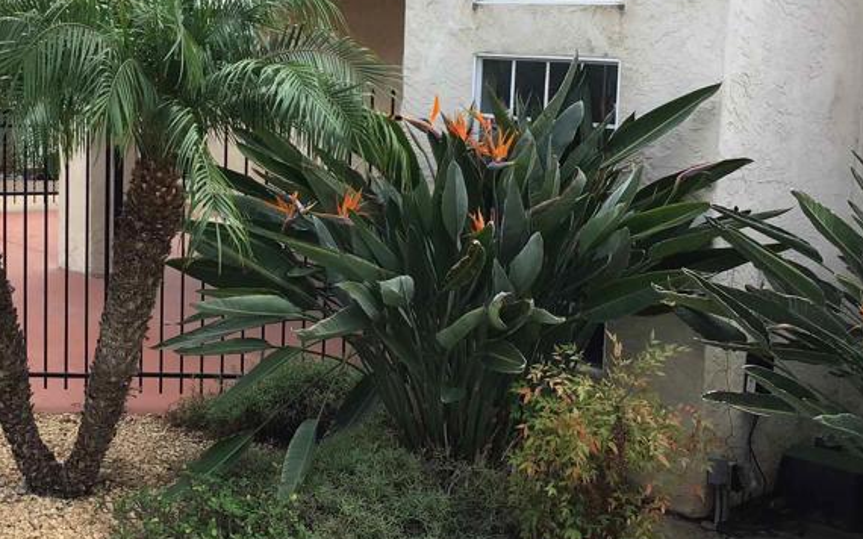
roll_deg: -1.3
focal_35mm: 59
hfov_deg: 34.0
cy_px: 194
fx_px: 1387
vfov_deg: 21.9
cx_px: 241
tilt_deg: -7.3
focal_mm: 3.3
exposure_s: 1/341
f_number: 2.4
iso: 25
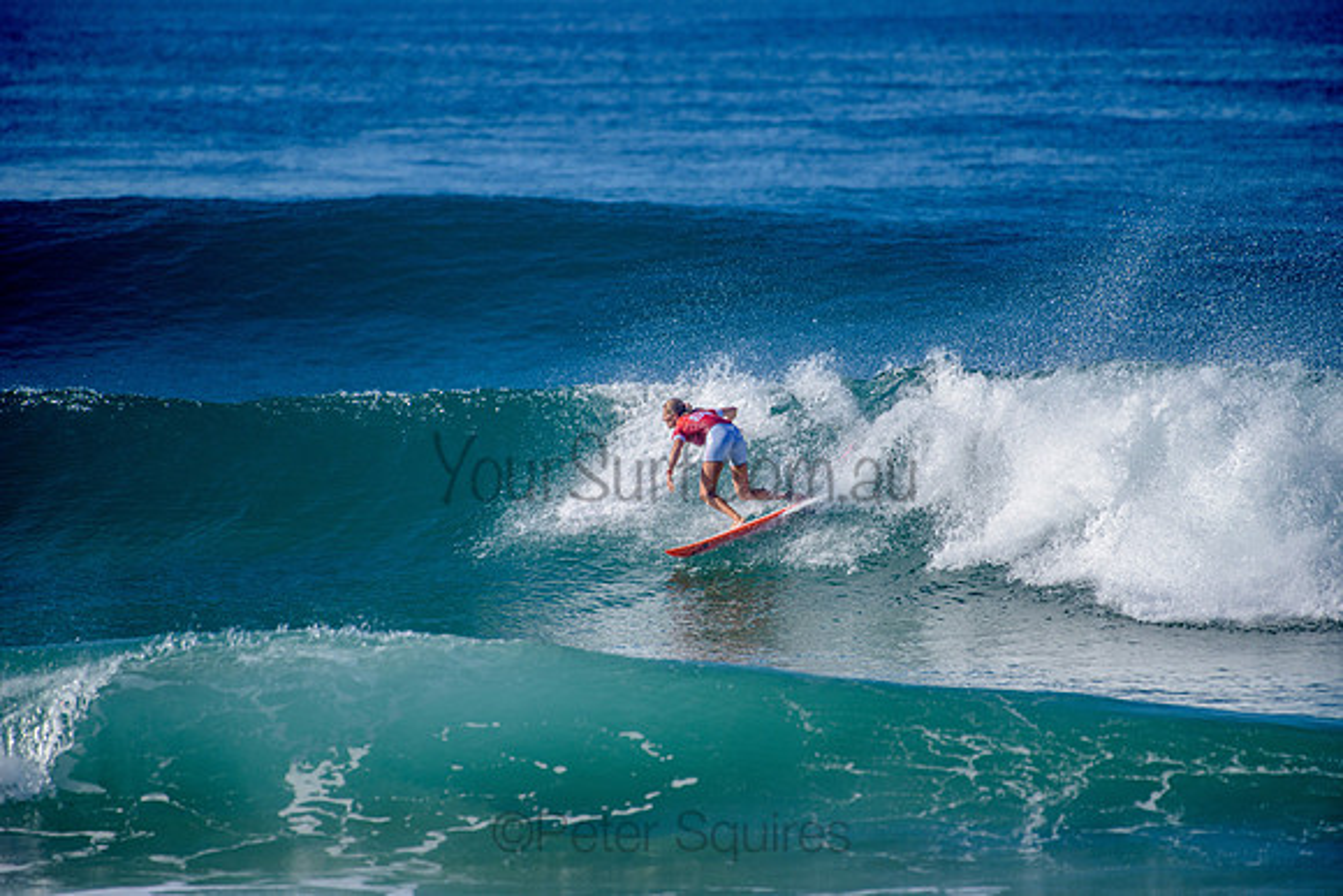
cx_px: 672
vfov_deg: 2.8
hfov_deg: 4.1
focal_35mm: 500
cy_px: 448
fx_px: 18656
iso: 140
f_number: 5.6
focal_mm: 500
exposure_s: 1/1600
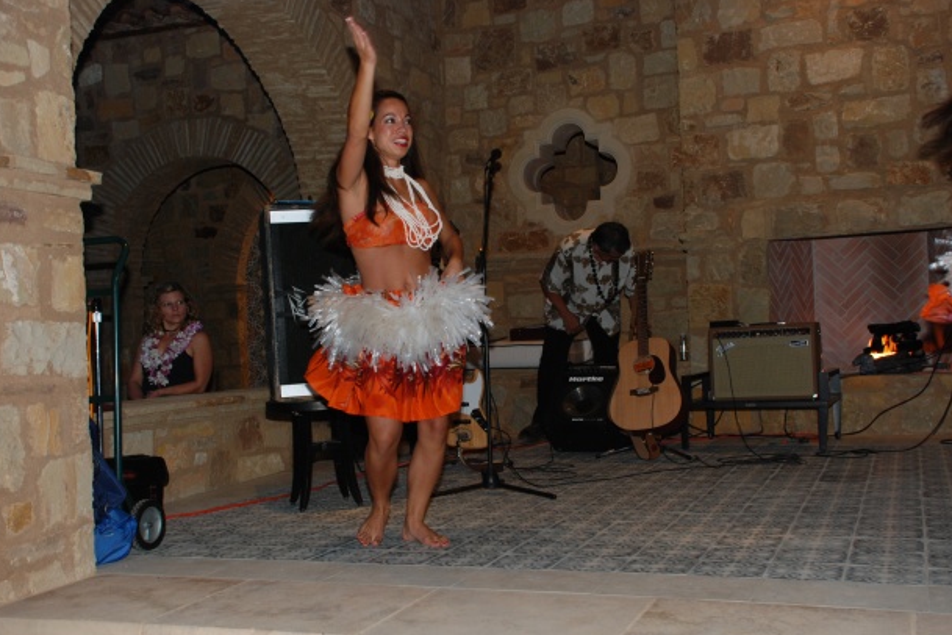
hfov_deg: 47.4
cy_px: 319
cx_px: 478
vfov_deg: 32.6
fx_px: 1084
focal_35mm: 41
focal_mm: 26
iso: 400
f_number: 4
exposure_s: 1/60
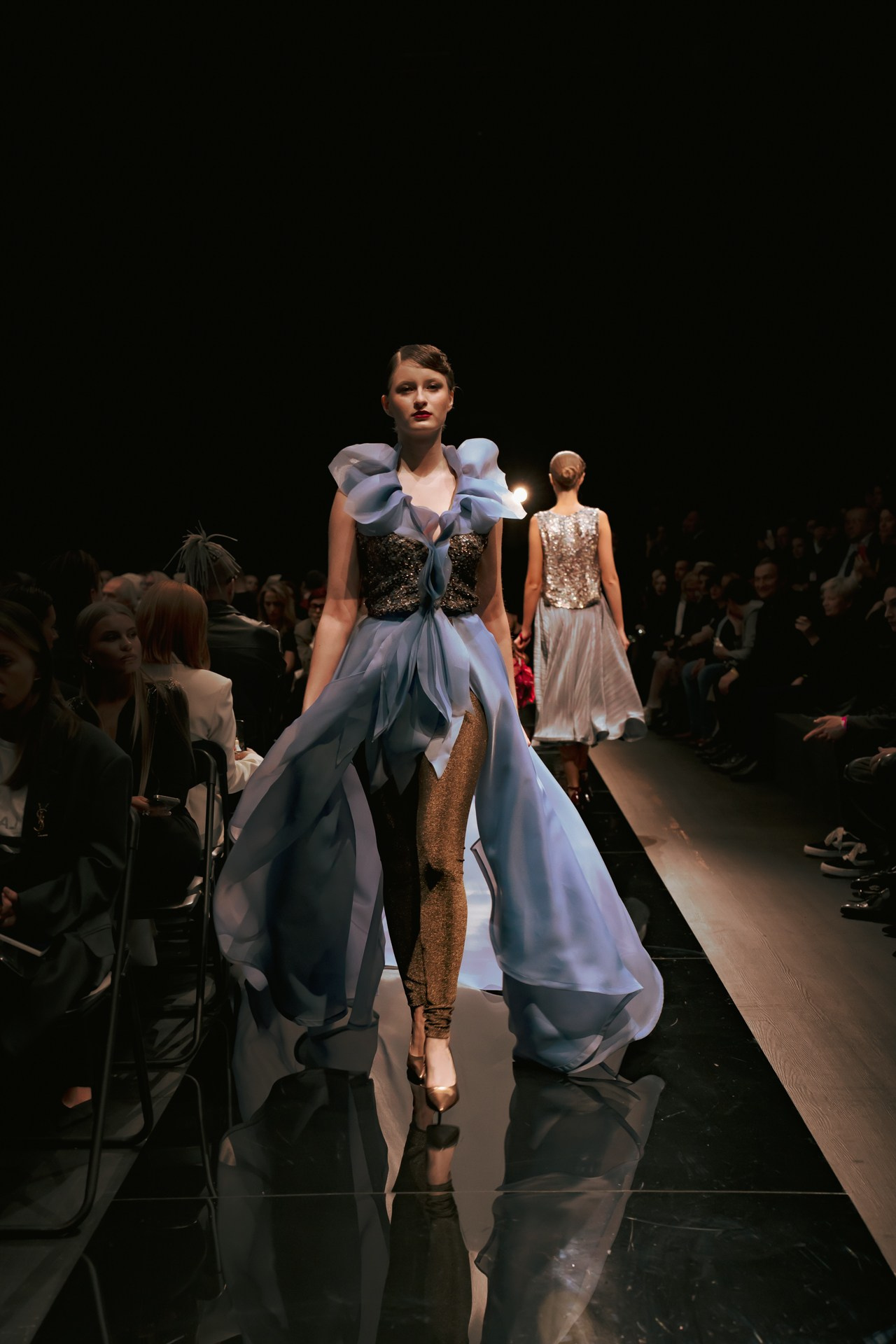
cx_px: 448
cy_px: 672
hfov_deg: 29.9
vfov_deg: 43.6
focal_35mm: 45
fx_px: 1680
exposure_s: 1/200
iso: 1600
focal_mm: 45
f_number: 3.5
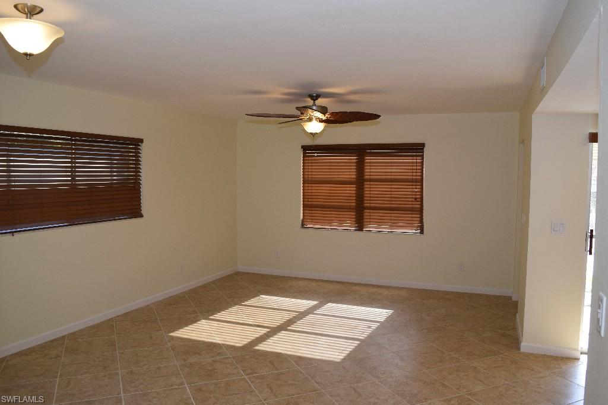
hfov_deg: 67.4
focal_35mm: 27
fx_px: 456
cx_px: 304
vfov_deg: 47.9
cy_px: 202
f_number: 5.6
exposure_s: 1/125
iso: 450
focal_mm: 18
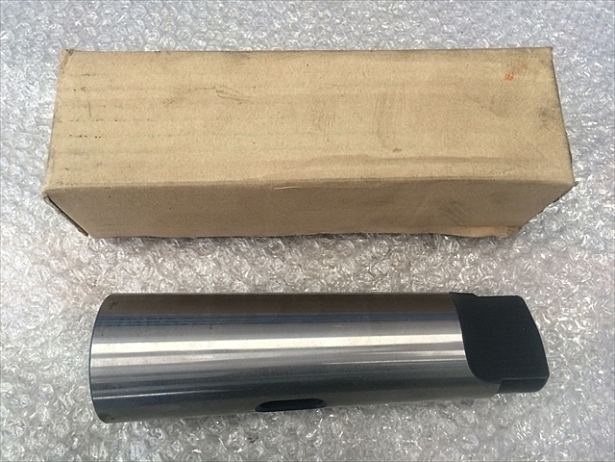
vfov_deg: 48.2
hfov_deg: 61.7
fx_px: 515
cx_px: 308
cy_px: 231
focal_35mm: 29
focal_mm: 4.15
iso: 80
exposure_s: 1/30
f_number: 2.2
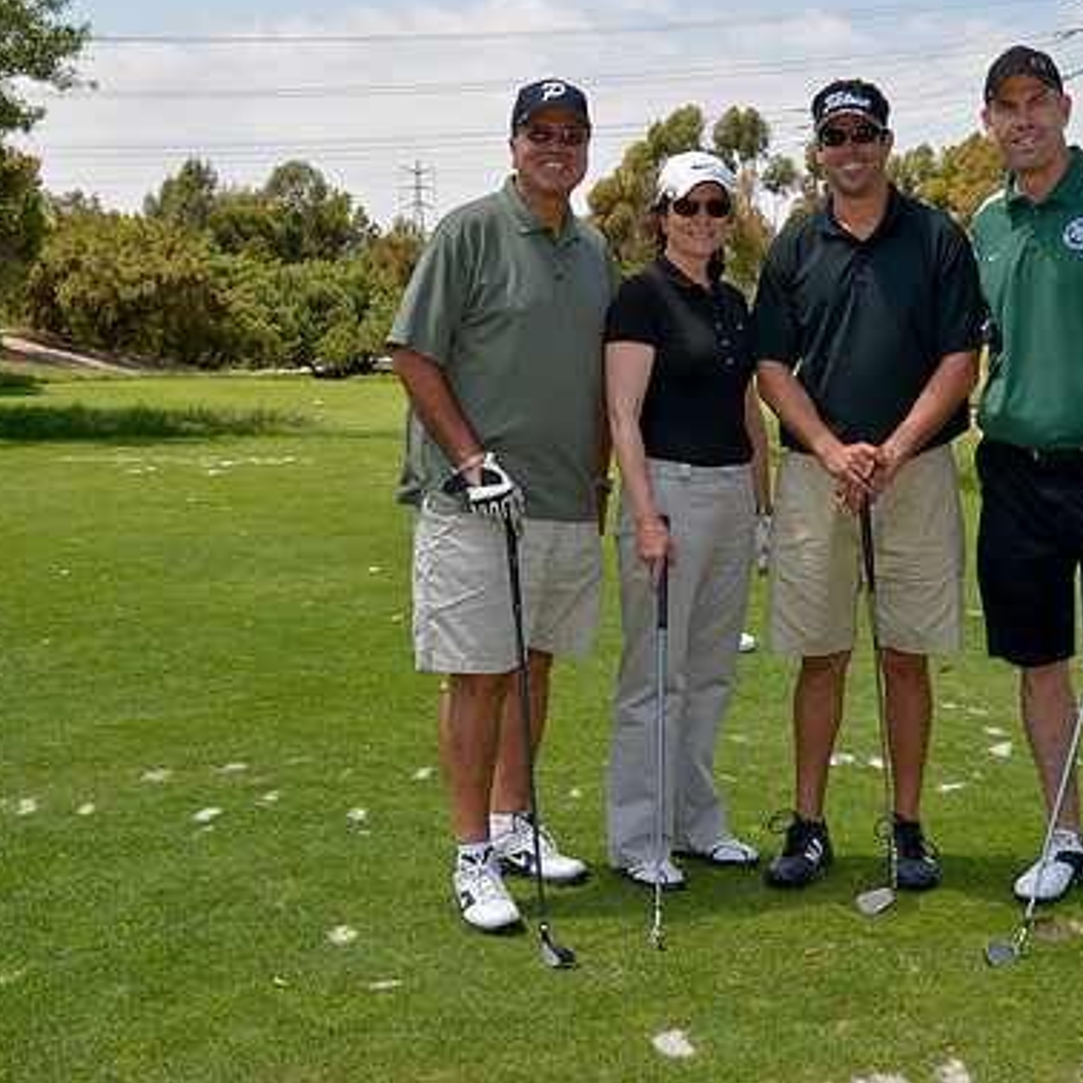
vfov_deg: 30.2
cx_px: 811
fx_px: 2005
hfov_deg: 29.7
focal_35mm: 57
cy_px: 536
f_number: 8
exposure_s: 1/200
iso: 100
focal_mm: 29
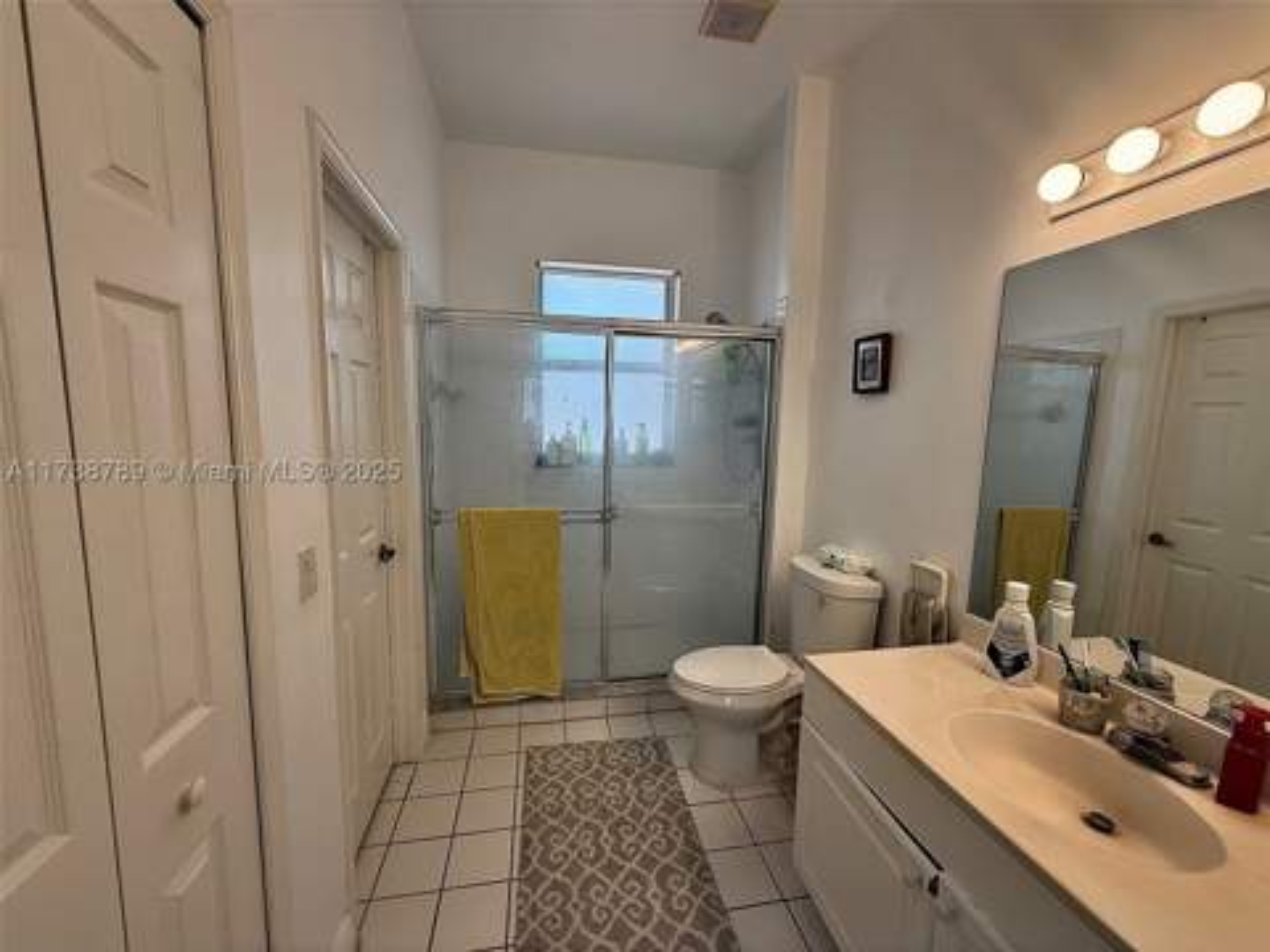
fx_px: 514
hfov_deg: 102.1
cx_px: 635
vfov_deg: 85.7
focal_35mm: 14
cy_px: 476
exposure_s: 1/120
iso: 64
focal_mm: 2.22
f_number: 2.2
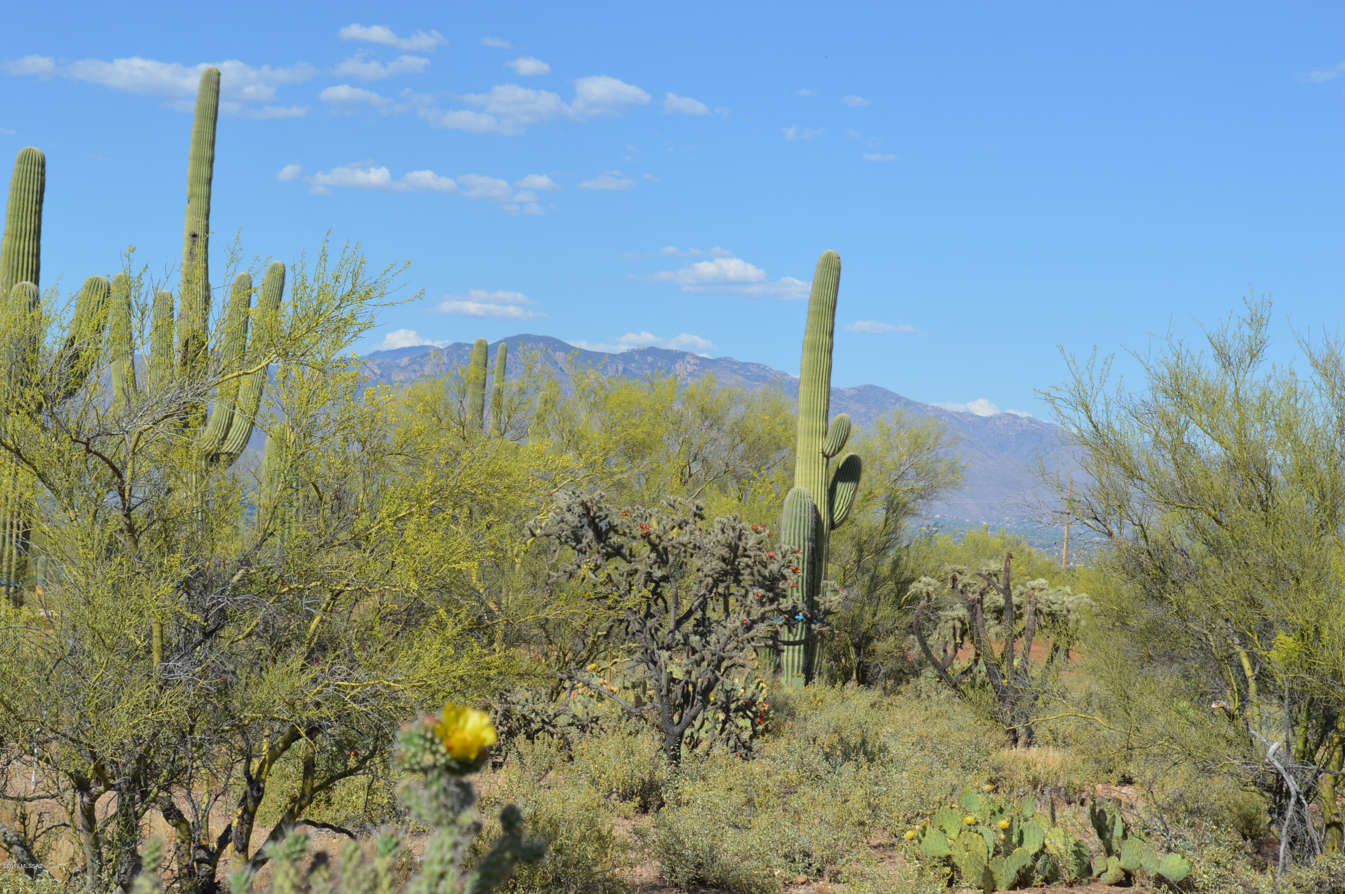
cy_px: 447
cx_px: 672
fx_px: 2687
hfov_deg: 28.1
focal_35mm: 72
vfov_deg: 18.9
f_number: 9
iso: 100
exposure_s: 1/320
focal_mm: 48
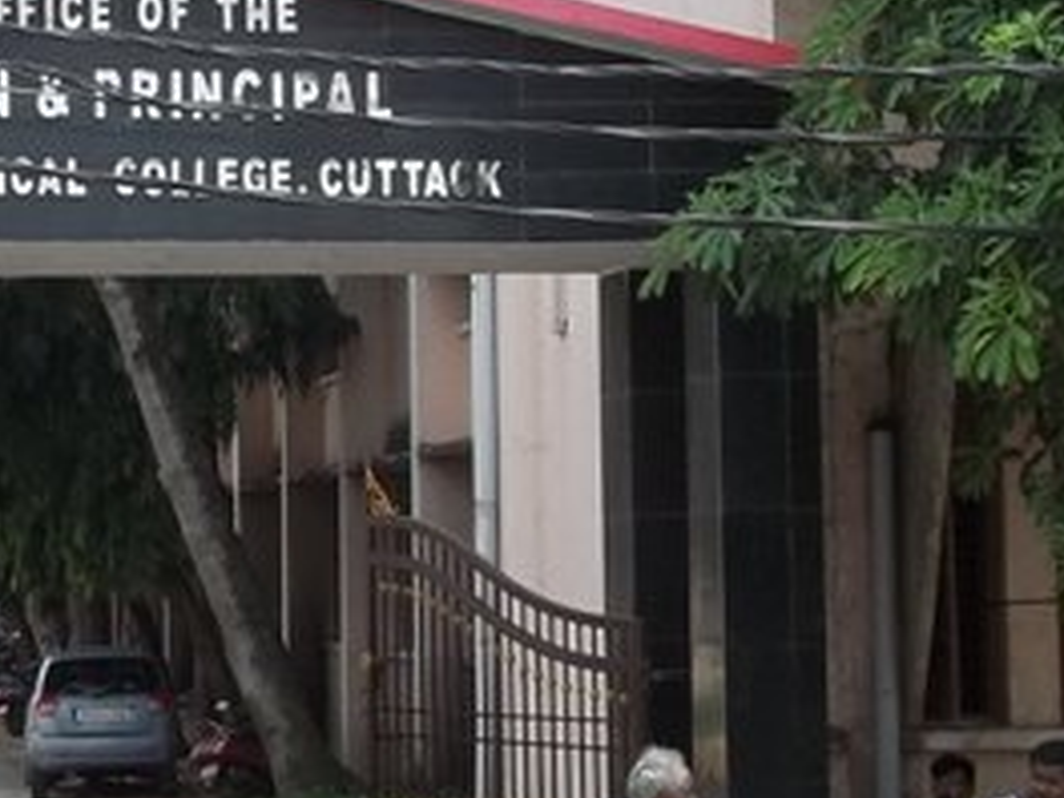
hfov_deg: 17.7
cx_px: 44
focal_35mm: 109
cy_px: 254
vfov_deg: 13.6
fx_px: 3350
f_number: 3.1
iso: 64
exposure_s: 1/400
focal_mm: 6.5
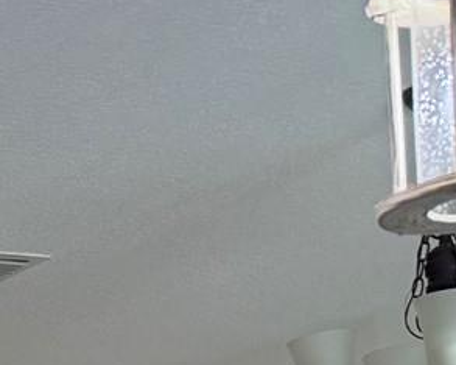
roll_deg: +0.5
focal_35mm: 128
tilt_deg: +1.1
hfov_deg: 11.5
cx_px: -735
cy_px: 736
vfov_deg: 10.9
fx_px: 1726
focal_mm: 6.76
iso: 125
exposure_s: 1/125
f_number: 1.78
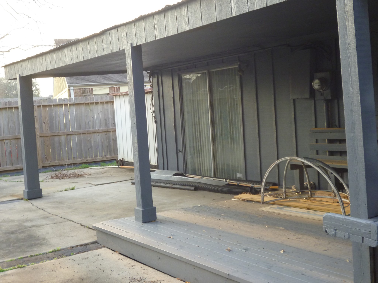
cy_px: 142
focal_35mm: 48
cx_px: 189
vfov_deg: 30.3
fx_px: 524
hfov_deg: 39.7
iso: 200
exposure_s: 1/80
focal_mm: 8.6
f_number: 4
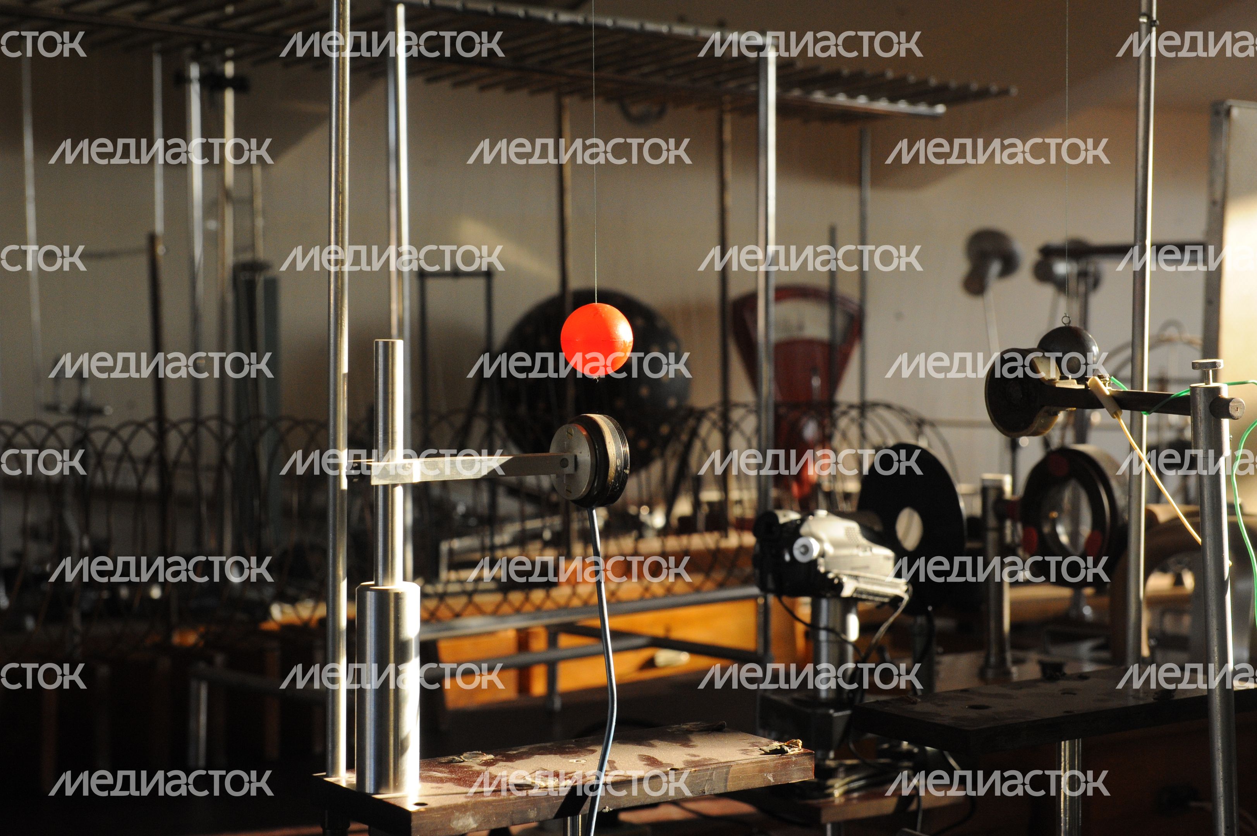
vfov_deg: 20.6
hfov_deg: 30.5
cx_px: 628
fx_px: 2303
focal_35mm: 66
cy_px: 418
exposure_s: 1/160
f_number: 10
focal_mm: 66
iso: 2500
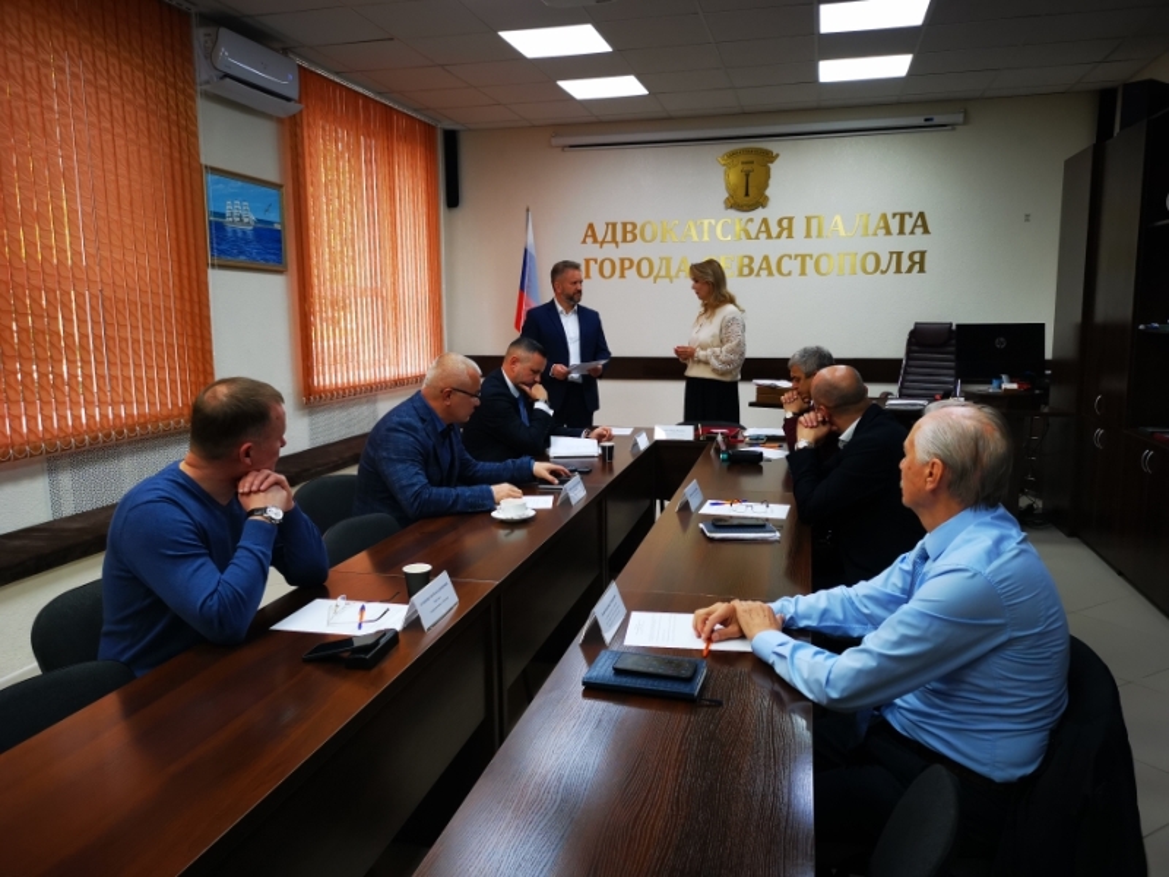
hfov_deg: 65.3
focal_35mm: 27
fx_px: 912
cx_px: 584
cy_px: 438
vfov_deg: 51.4
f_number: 1.8
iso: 125
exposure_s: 1/100
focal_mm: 5.58
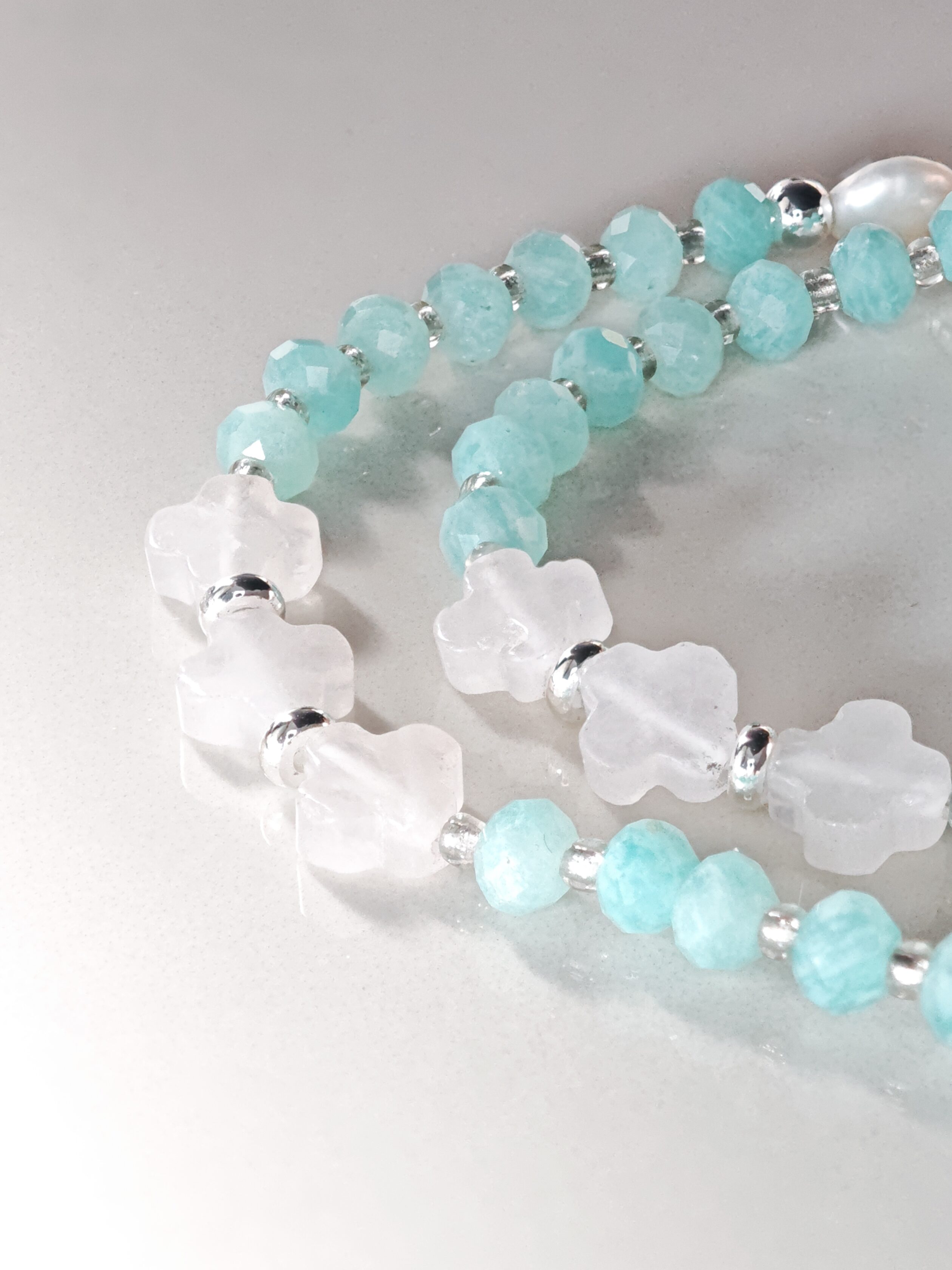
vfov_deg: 19.6
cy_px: 635
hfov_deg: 14.8
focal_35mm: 100
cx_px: 476
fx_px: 3667
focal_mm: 11.5
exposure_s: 1/100
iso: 250
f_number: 1.8
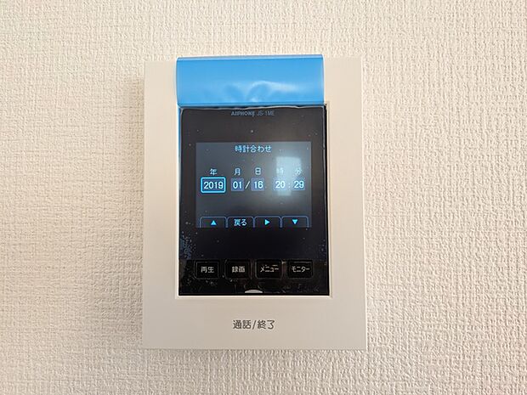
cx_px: 264
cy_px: 198
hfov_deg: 71.6
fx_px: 365
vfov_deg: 56.8
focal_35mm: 24
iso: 97
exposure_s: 1/100
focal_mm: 4.53
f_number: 1.7
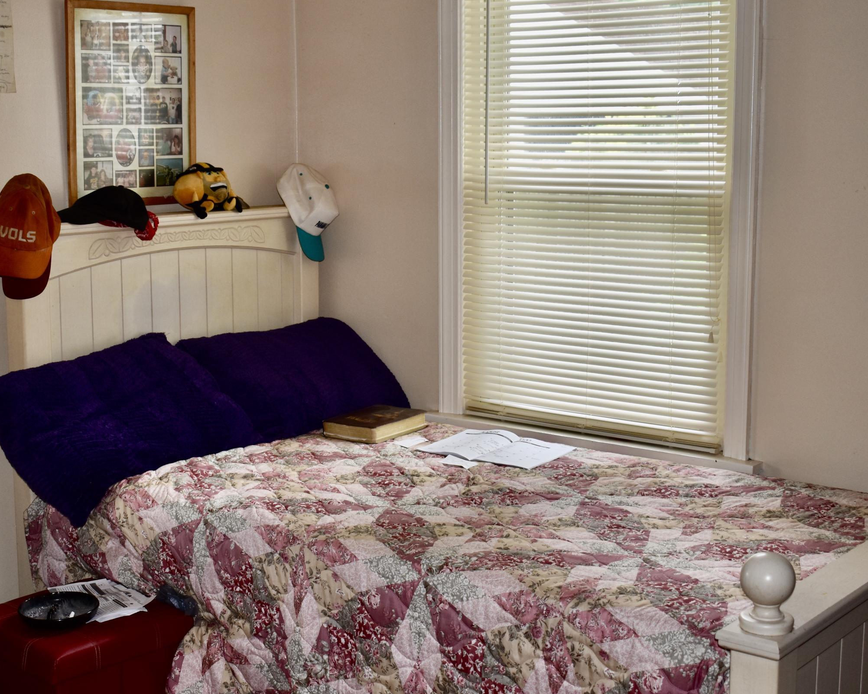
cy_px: 361
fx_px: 1354
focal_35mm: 53
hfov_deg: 35.4
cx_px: 335
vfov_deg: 28.8
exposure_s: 1/60
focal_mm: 25
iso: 180
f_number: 4
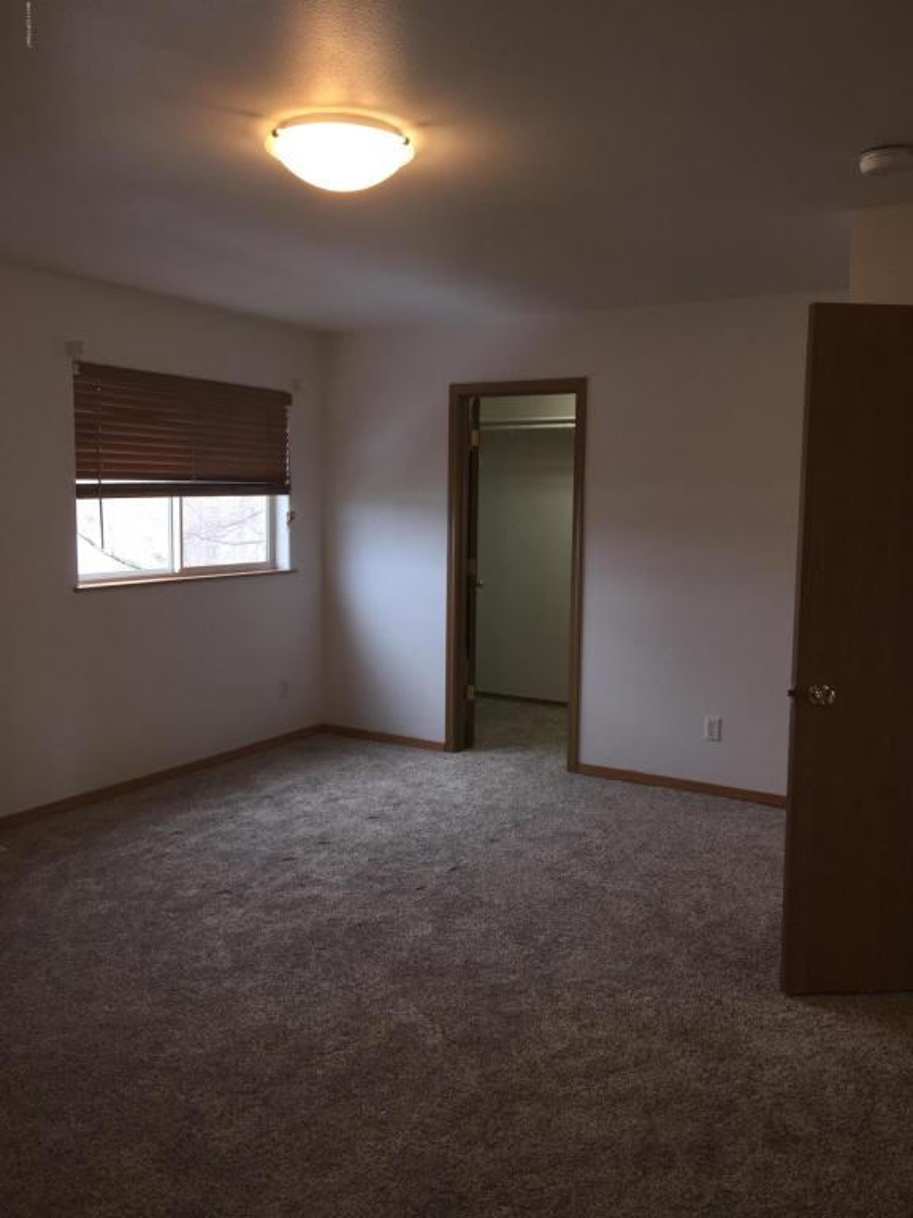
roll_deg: -0.9
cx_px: 456
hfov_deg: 48.2
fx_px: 1020
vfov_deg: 61.7
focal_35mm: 29
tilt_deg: -6.2
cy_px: 609
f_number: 2.2
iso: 32
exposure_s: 1/48
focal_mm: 4.15
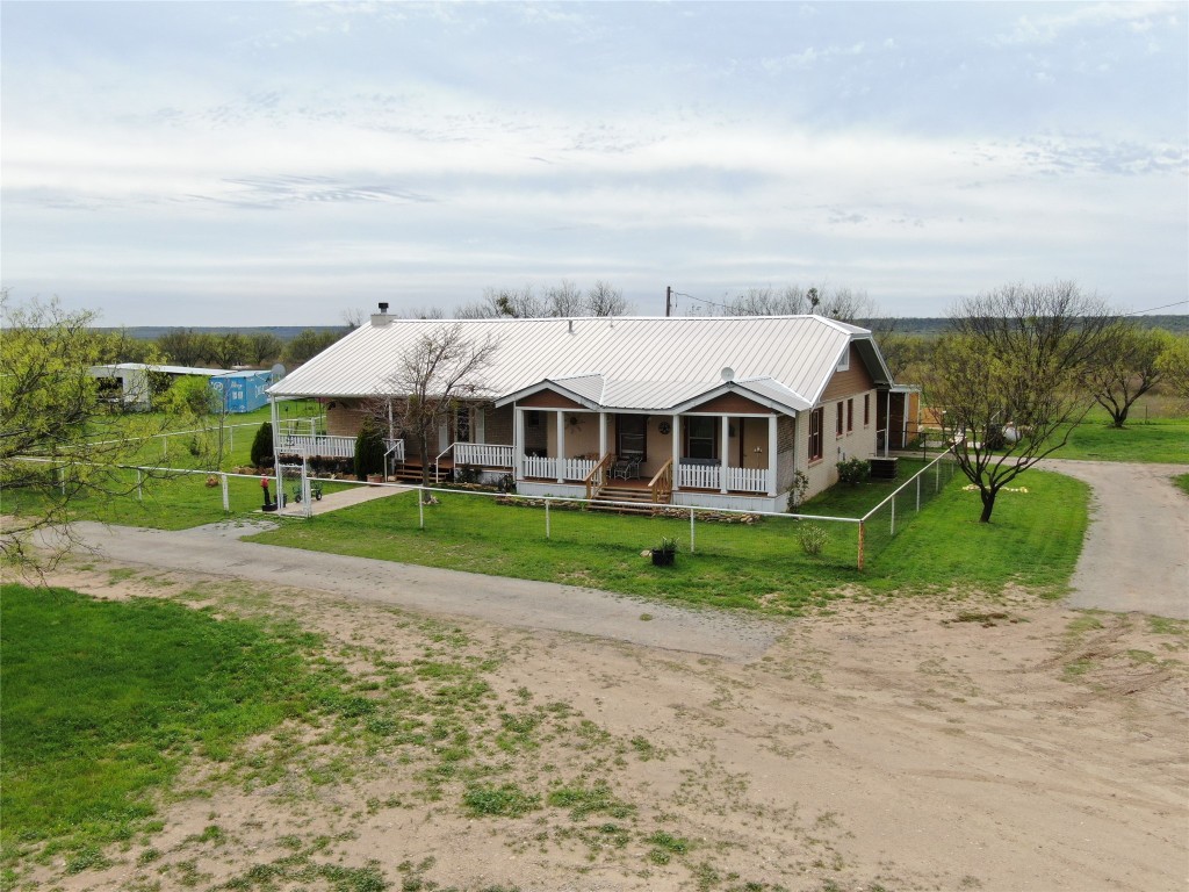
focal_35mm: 31
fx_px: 1065
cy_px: 446
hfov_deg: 58.4
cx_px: 594
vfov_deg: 45.4
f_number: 3.1
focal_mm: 5.33
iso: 100
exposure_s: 1/800
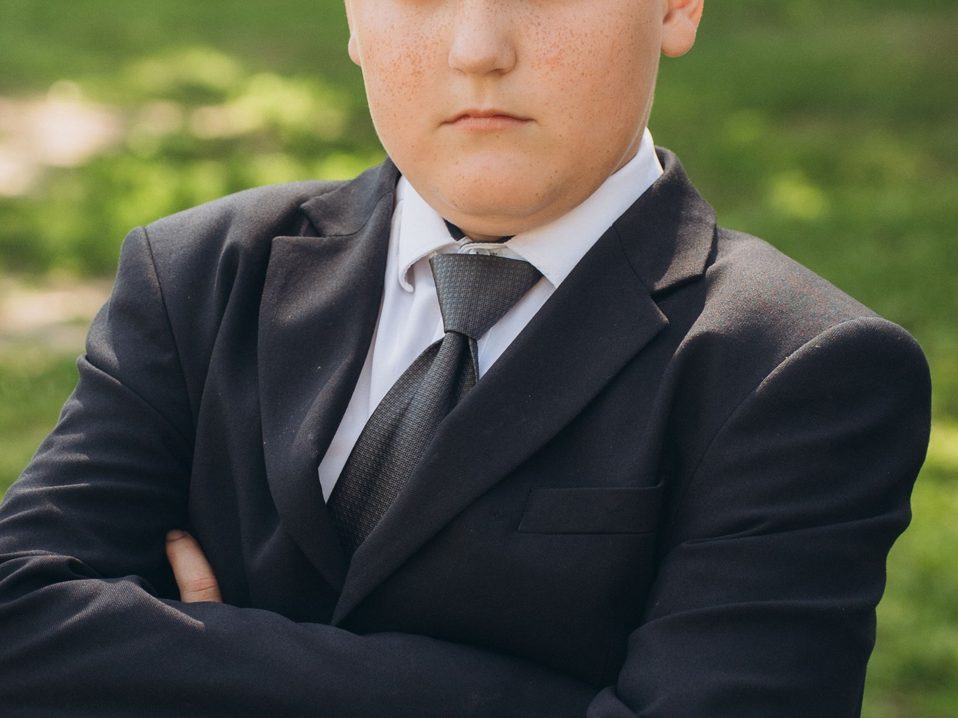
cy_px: 360
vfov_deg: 6.7
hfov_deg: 9.0
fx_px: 6116
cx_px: 406
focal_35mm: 221
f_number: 4
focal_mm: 74
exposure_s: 1/320
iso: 320
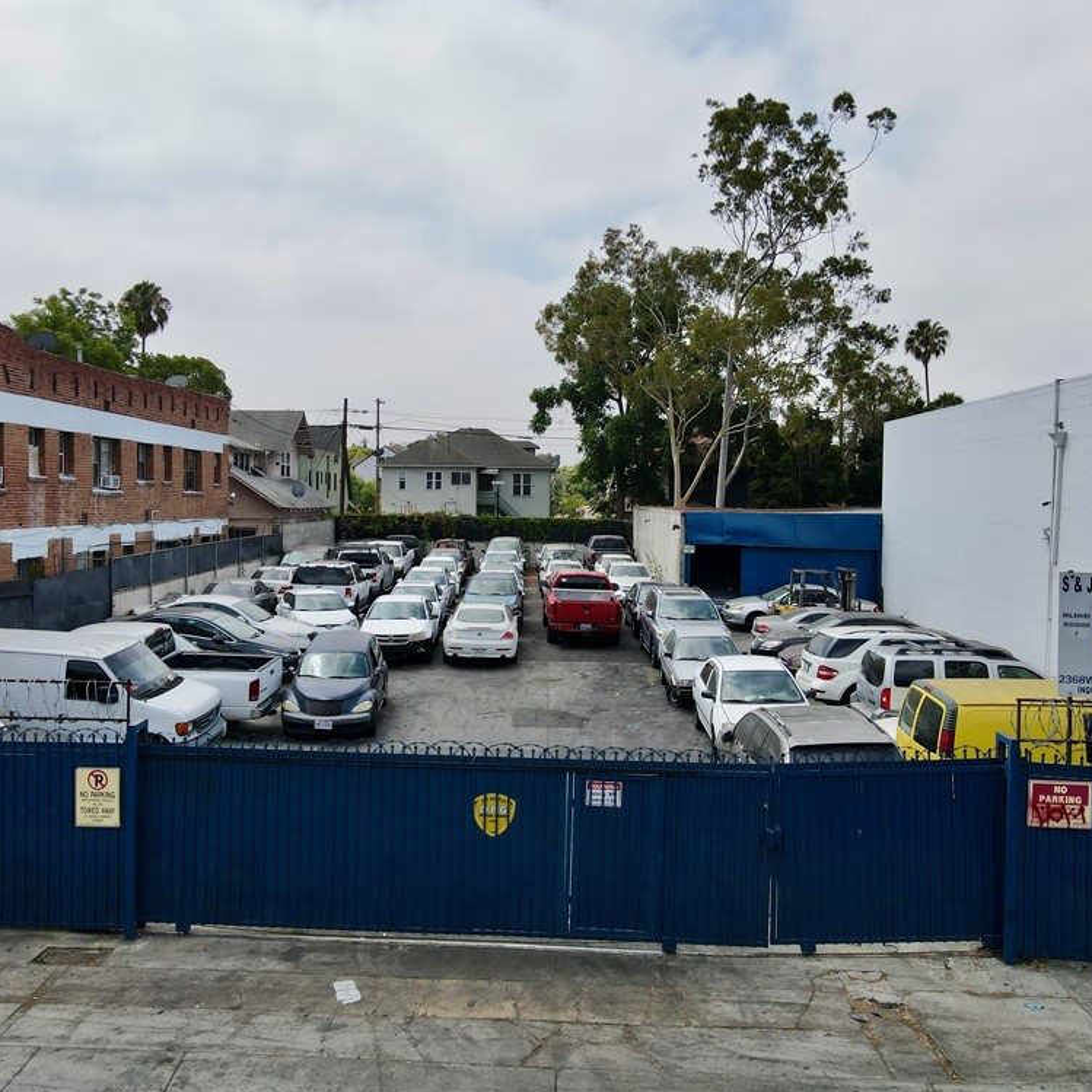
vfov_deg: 55.6
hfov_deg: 55.6
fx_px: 1035
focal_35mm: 29
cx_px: 500
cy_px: 537
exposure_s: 1/1000
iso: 100
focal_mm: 4.5
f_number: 2.8
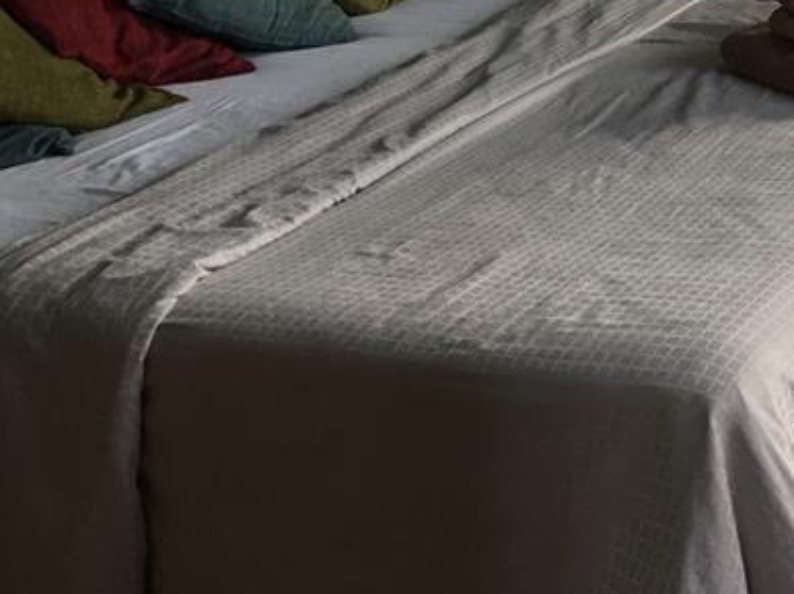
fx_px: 1765
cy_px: -152
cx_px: 985
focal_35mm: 77
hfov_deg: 23.0
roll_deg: +2.2
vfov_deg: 18.0
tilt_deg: -8.0
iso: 32
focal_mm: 4.15
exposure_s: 1/15
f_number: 2.2
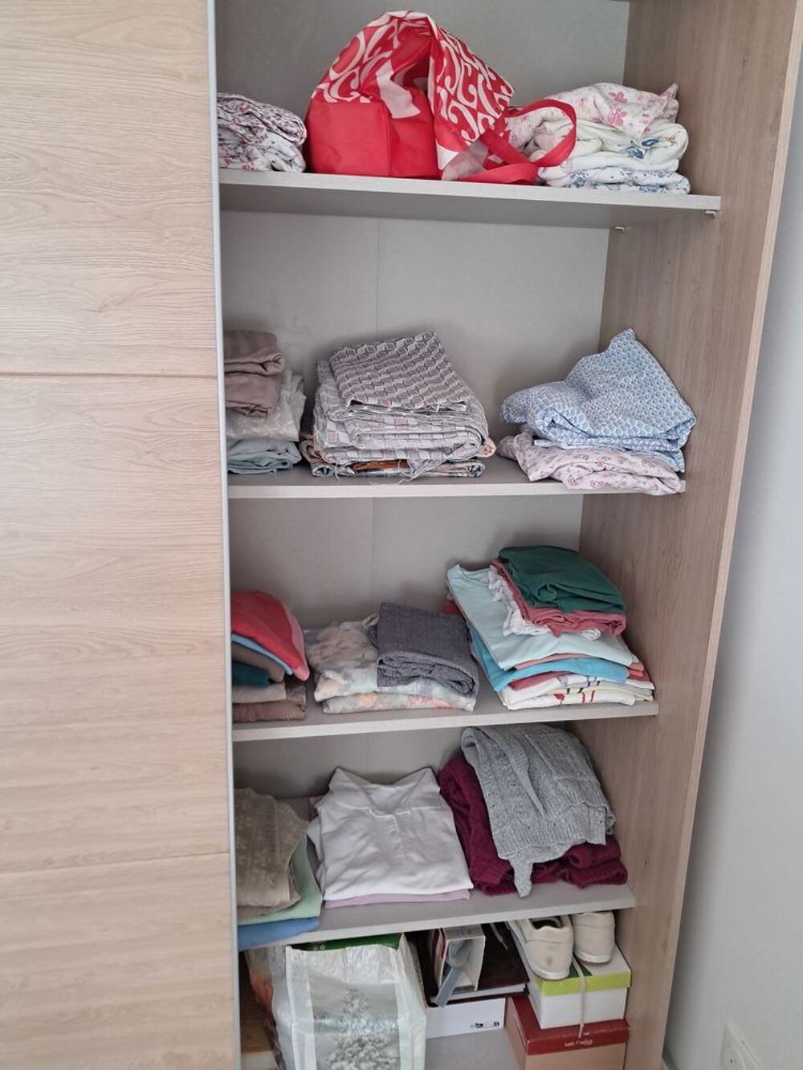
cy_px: 535
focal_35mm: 27
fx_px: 835
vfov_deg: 65.3
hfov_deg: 51.4
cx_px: 402
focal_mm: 4
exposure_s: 1/50
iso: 125
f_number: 1.8
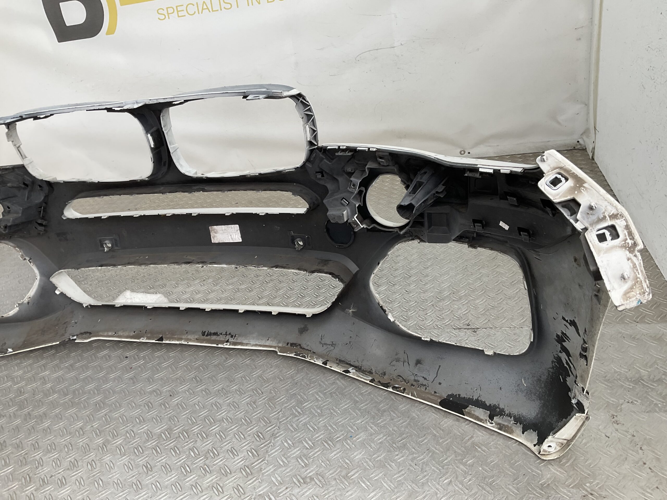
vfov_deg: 48.2
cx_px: 334
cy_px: 250
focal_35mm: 29
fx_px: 559
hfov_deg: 61.7
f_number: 1.8
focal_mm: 3
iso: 16
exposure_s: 1/104
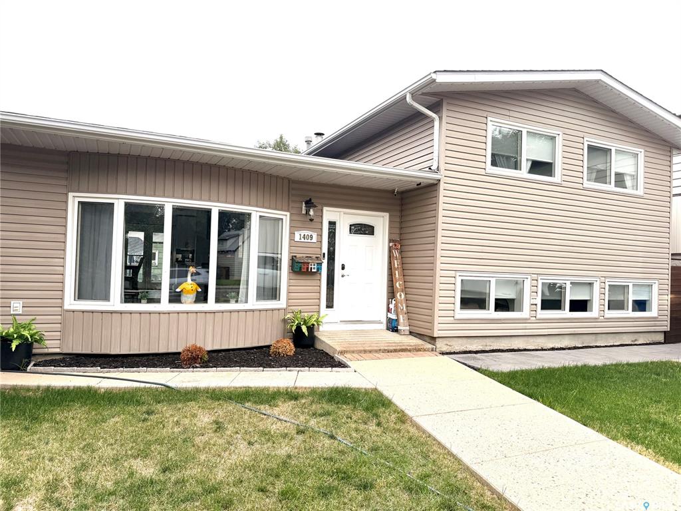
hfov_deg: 71.6
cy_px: 256
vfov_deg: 56.8
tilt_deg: +0.9
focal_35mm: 24
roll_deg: -1.6
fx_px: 472
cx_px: 340
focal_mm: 6.76
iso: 80
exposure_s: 1/920
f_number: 1.78
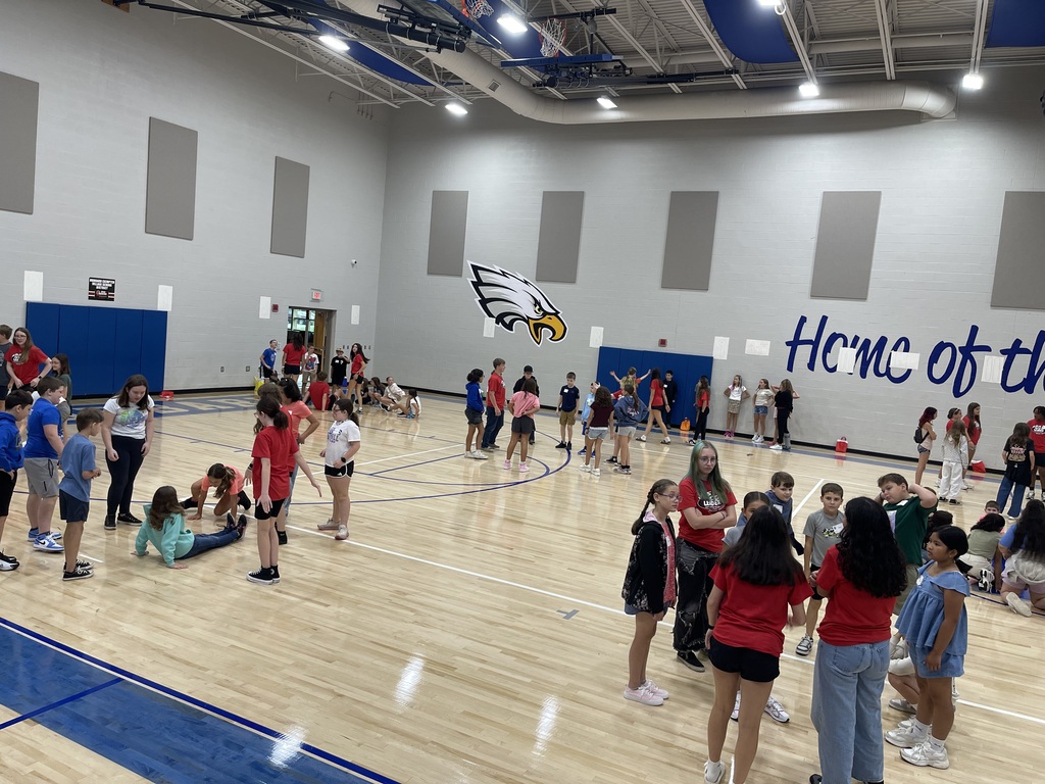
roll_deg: -5.2
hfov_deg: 69.4
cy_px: 392
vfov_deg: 54.9
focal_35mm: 25
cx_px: 522
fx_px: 755
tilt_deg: -4.6
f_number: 1.6
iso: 100
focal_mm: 5.1
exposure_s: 1/120
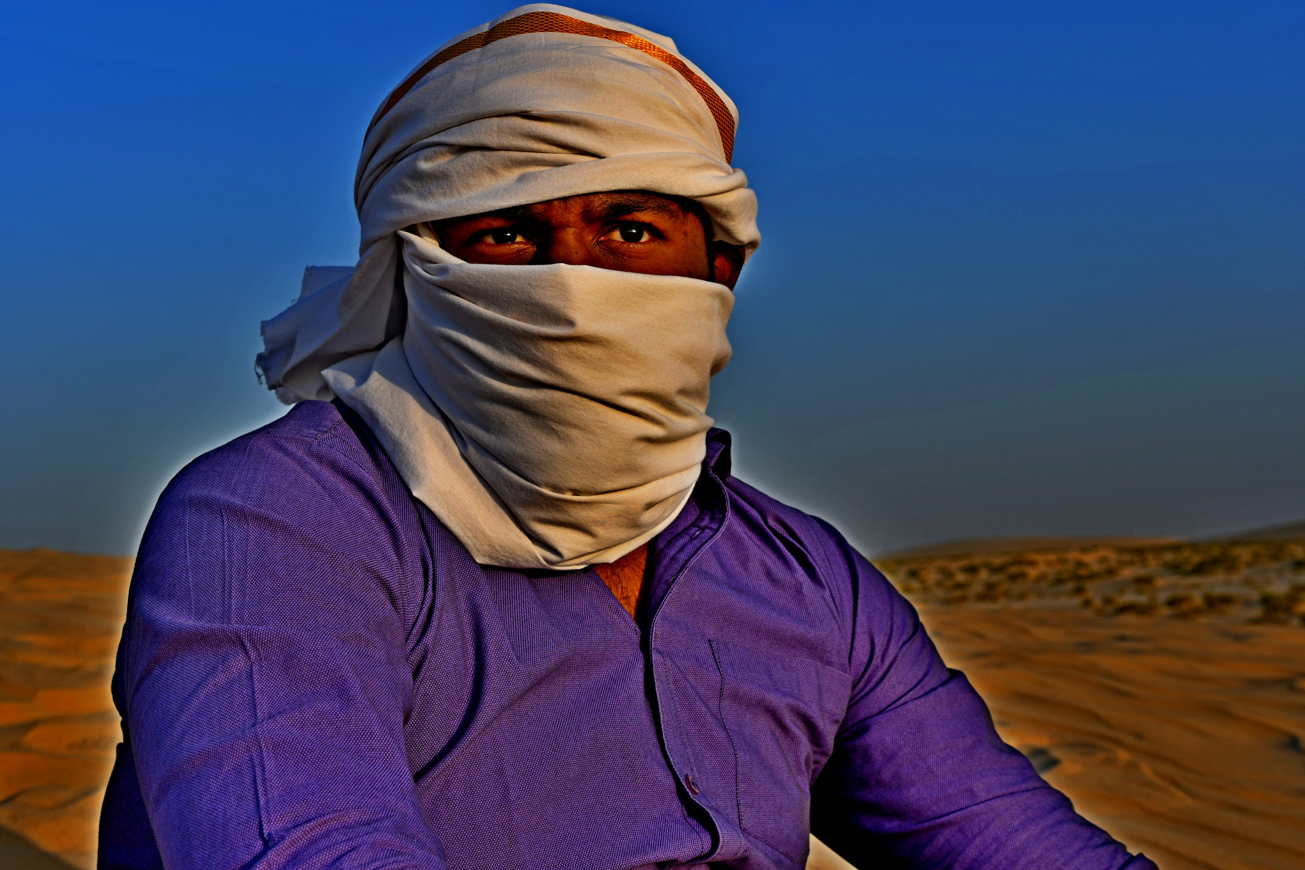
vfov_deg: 23.8
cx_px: 652
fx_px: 2066
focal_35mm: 57
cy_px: 435
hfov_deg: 35.1
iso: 100
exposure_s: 1/320
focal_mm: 38
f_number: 8
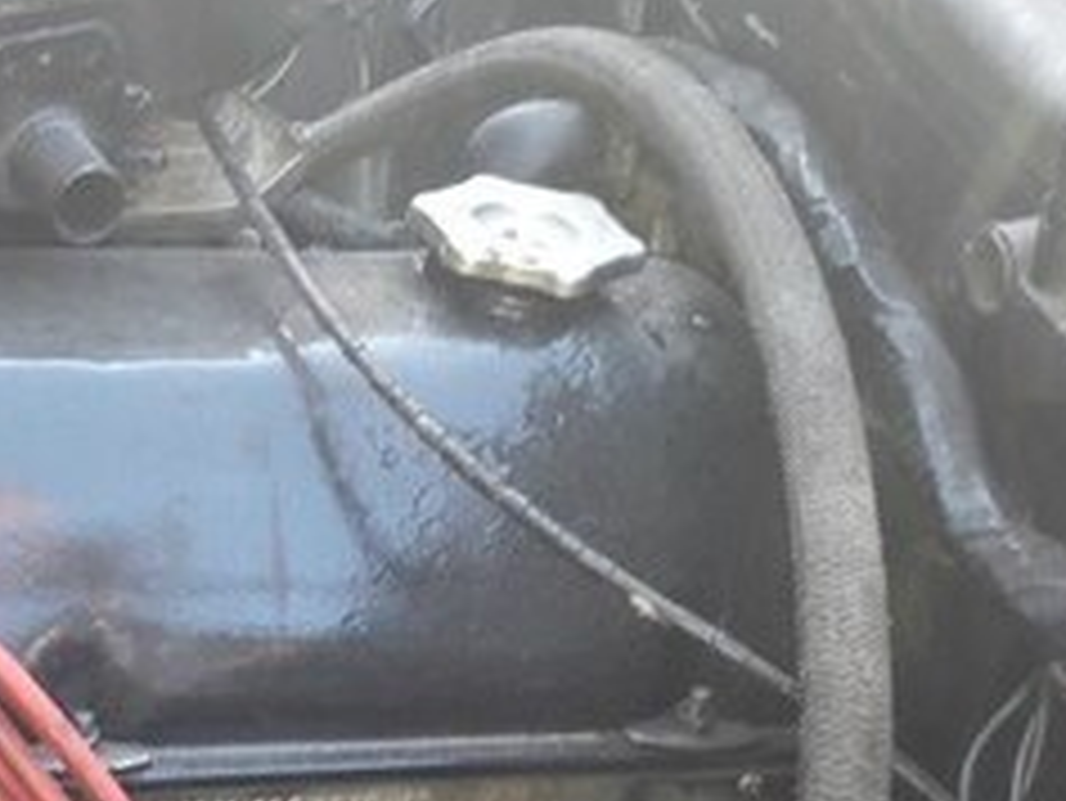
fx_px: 2403
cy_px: 1019
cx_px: -225
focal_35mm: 78
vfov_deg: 17.8
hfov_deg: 22.9
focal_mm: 3.7
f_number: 1.9
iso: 50
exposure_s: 1/50
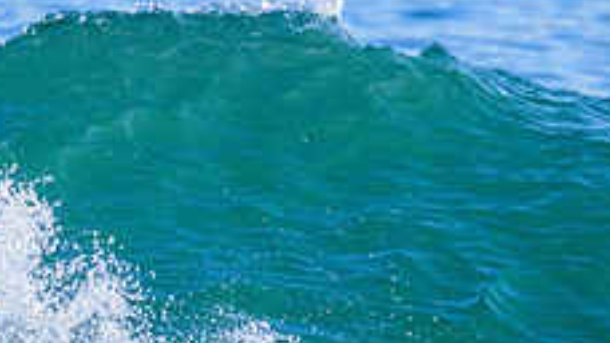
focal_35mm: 2290
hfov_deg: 0.9
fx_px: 37023
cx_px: -60
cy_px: 298
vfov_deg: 0.5
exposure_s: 1/2000
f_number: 11
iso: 2000
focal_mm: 690
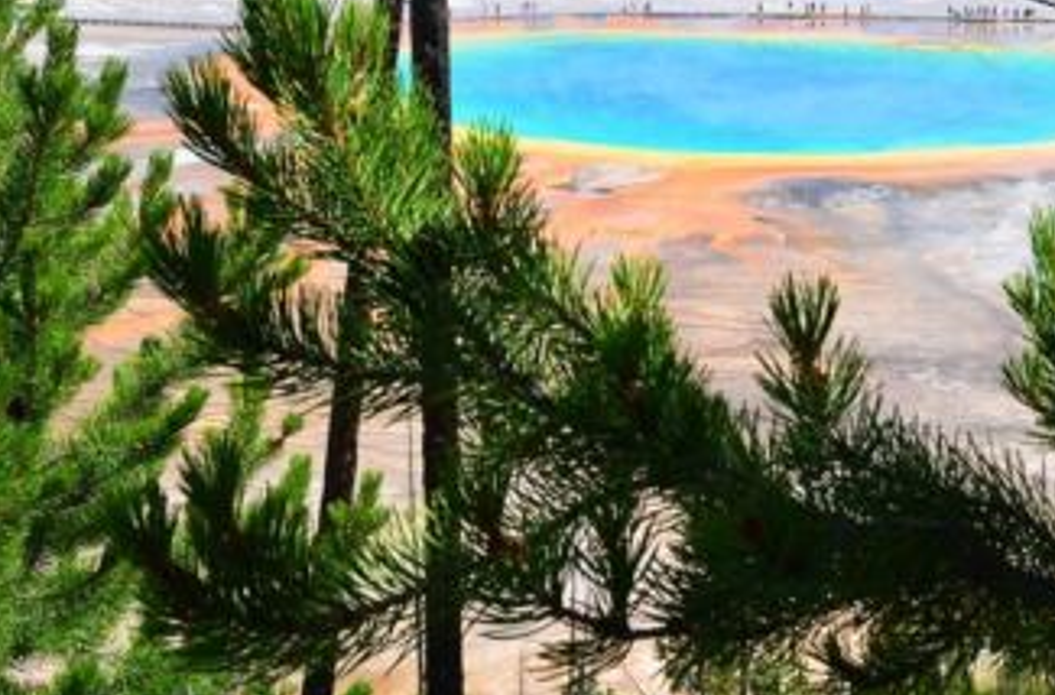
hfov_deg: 27.4
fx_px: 2073
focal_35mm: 71
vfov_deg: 18.8
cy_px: 115
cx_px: 971
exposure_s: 1/160
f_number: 11
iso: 100
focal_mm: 24
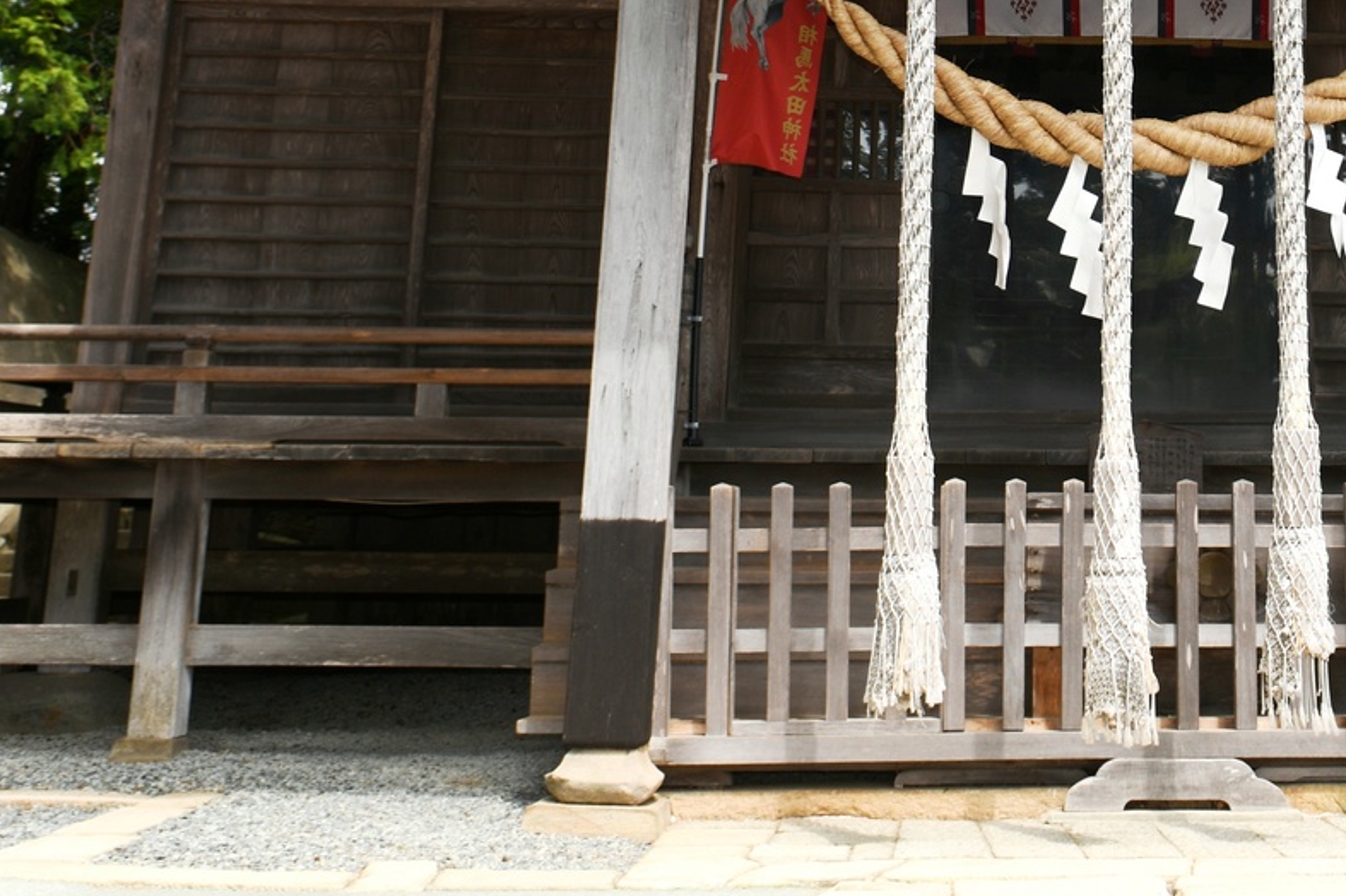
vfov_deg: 20.7
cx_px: 1079
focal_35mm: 61
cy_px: -196
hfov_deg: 32.0
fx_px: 2280
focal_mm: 24
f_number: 5.6
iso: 64
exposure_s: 1/125
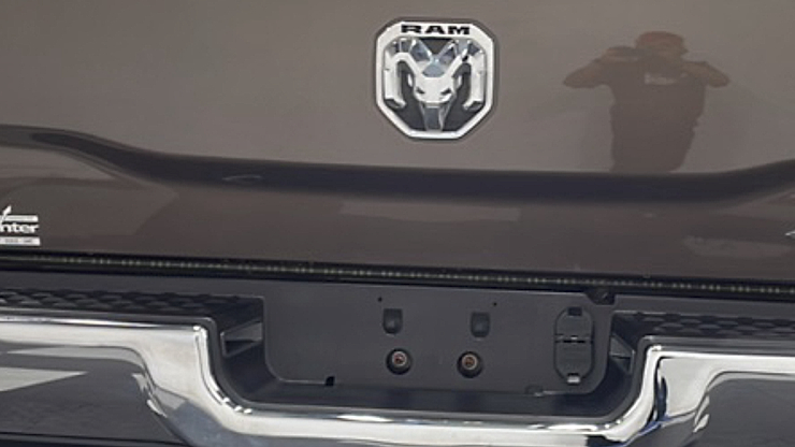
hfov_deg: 31.7
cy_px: 263
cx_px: 508
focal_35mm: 66
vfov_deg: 18.2
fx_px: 1391
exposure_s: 1/40
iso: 40
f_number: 1.6
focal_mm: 5.1
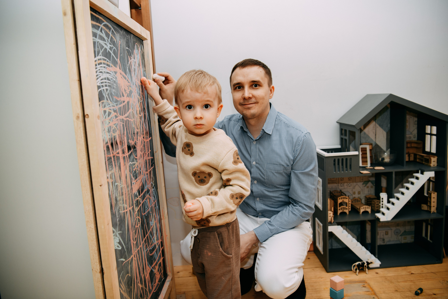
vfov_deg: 45.0
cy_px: 150
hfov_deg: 63.7
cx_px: 224
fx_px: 361
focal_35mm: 29
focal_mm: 29
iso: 125
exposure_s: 1/160
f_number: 3.5
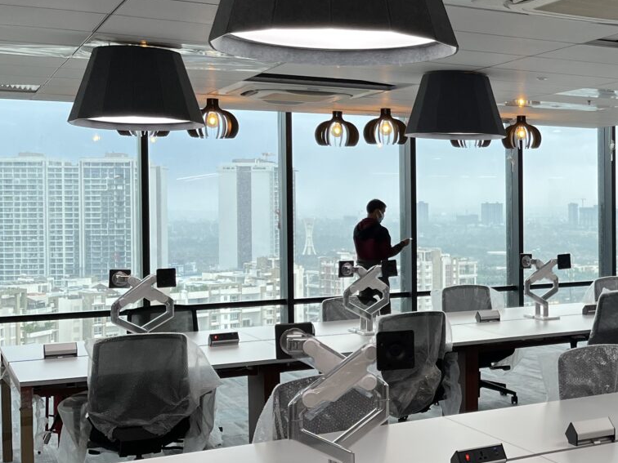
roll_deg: +0.8
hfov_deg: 31.9
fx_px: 982
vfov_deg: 26.5
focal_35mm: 55
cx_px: 634
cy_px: 211
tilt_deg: -0.3
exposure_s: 1/100
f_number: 1.6
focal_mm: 5.1
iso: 64
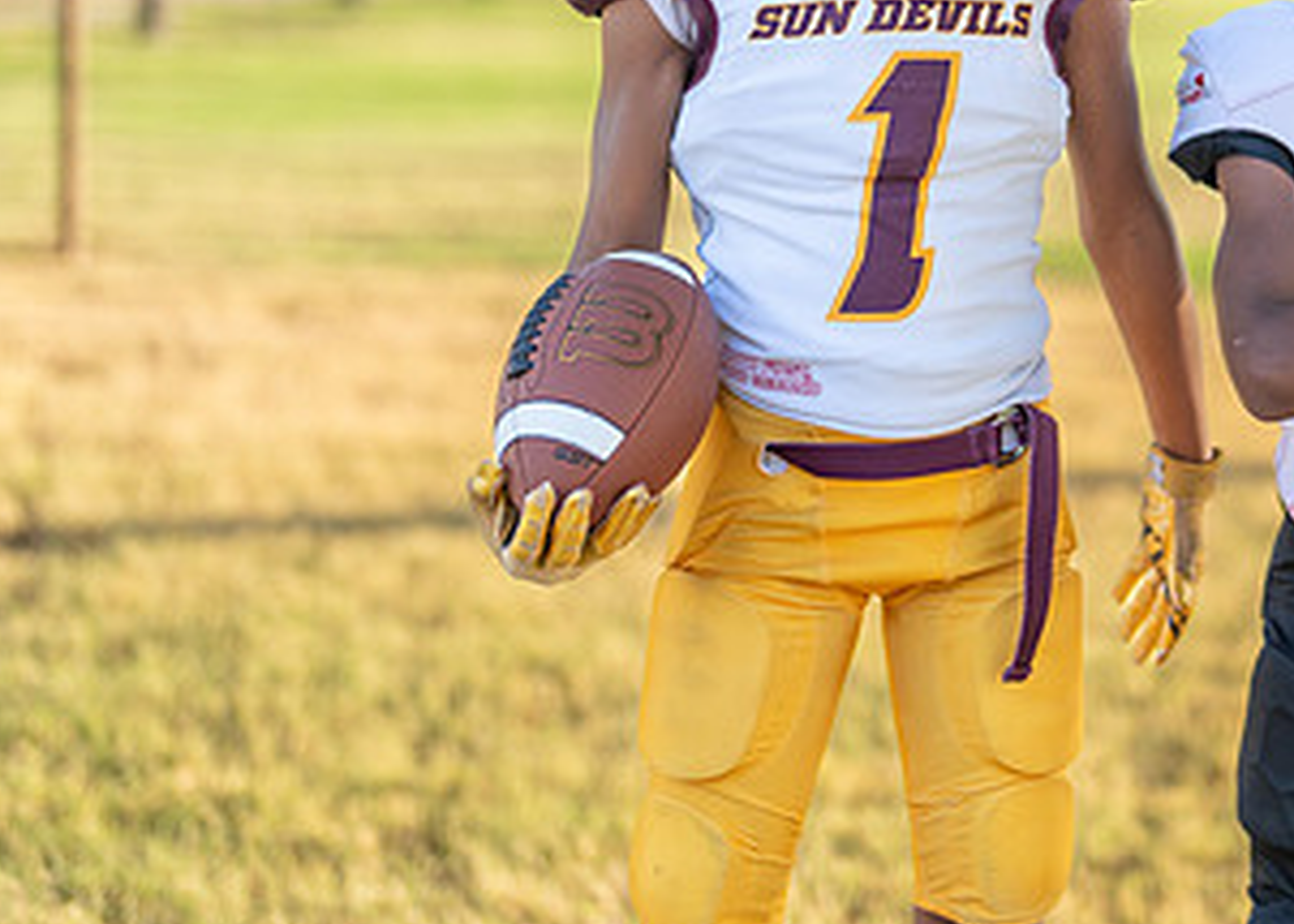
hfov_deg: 19.6
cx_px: 1040
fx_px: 3712
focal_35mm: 101
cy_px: 198
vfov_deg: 14.1
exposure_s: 1/1000
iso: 100
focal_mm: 50
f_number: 1.2
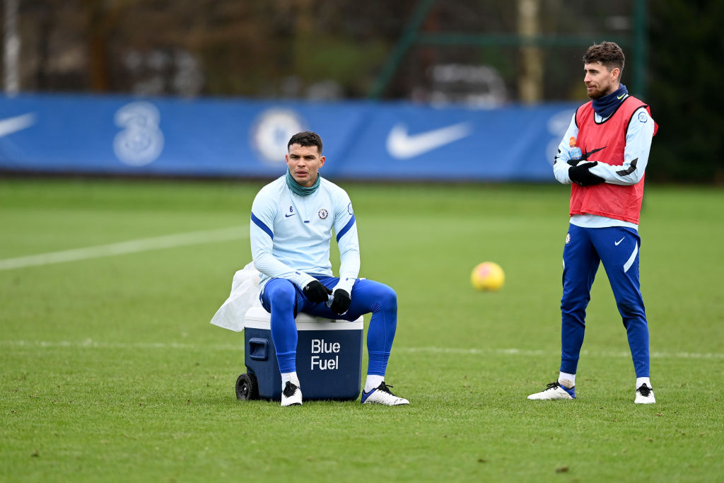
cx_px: 362
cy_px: 242
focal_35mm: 400
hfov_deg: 5.2
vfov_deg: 3.4
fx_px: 8045
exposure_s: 1/1600
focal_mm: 400
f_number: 3.2
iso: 800
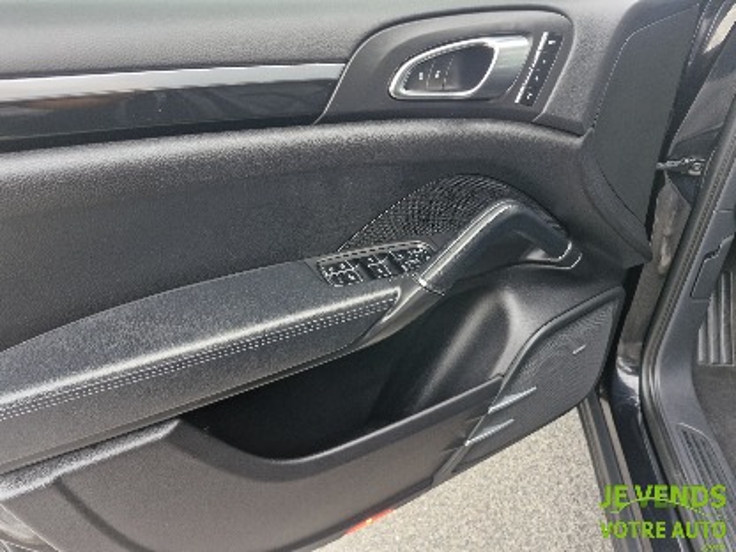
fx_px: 489
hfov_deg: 73.9
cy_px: 276
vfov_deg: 58.9
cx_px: 368
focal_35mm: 23
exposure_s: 1/100
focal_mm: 5.54
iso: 250
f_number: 1.8
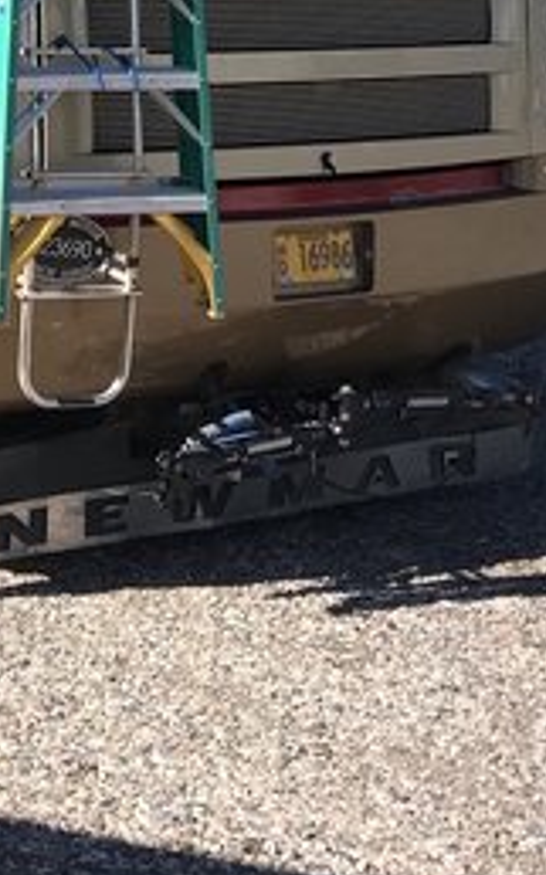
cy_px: -58
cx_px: -275
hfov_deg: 13.4
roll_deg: +0.5
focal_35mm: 92
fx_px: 2193
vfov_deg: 21.5
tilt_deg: +2.1
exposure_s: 1/2336
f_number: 1.8
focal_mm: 3.99
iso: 20
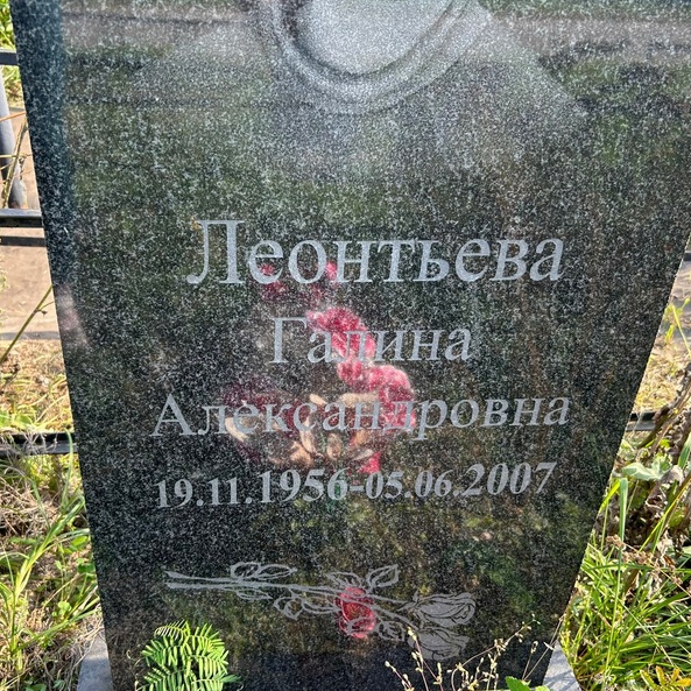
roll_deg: -1.8
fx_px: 700
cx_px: 308
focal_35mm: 31
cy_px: 346
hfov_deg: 52.4
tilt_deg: -33.6
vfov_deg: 52.5
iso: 50
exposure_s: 1/394
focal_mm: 5.7
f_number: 1.5
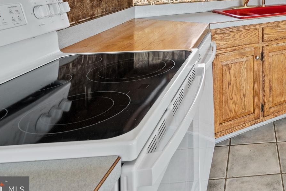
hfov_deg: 44.0
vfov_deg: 31.7
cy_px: -21
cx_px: 288
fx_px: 294
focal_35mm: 37
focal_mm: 16
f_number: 8
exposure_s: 1/15
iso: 400
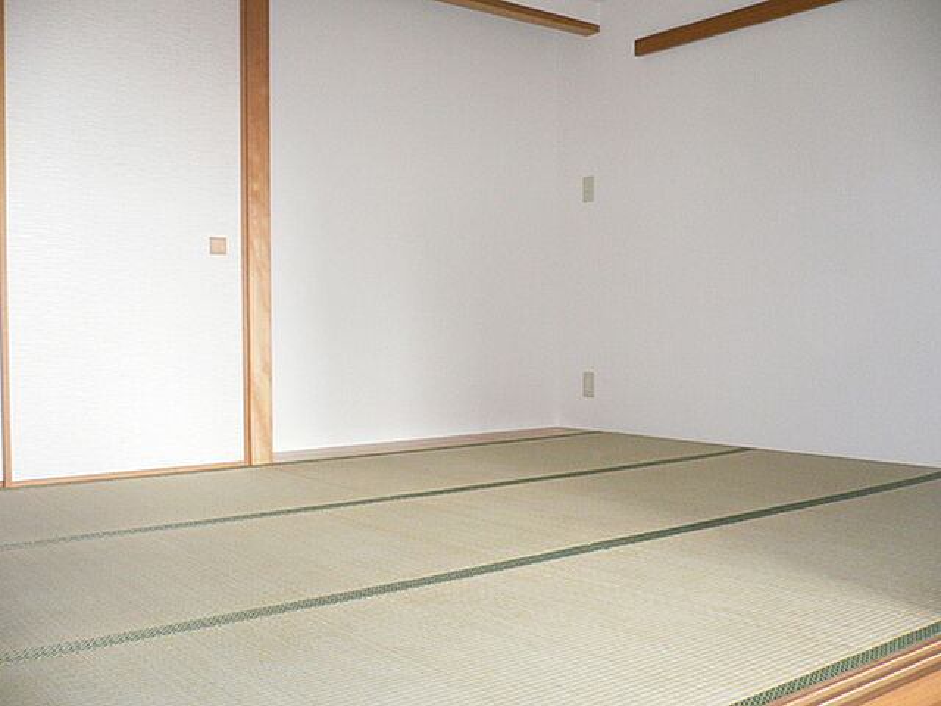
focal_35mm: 35
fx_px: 951
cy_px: 353
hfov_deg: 52.6
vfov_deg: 40.7
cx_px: 470
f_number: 2.8
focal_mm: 5.8
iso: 300
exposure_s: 1/60
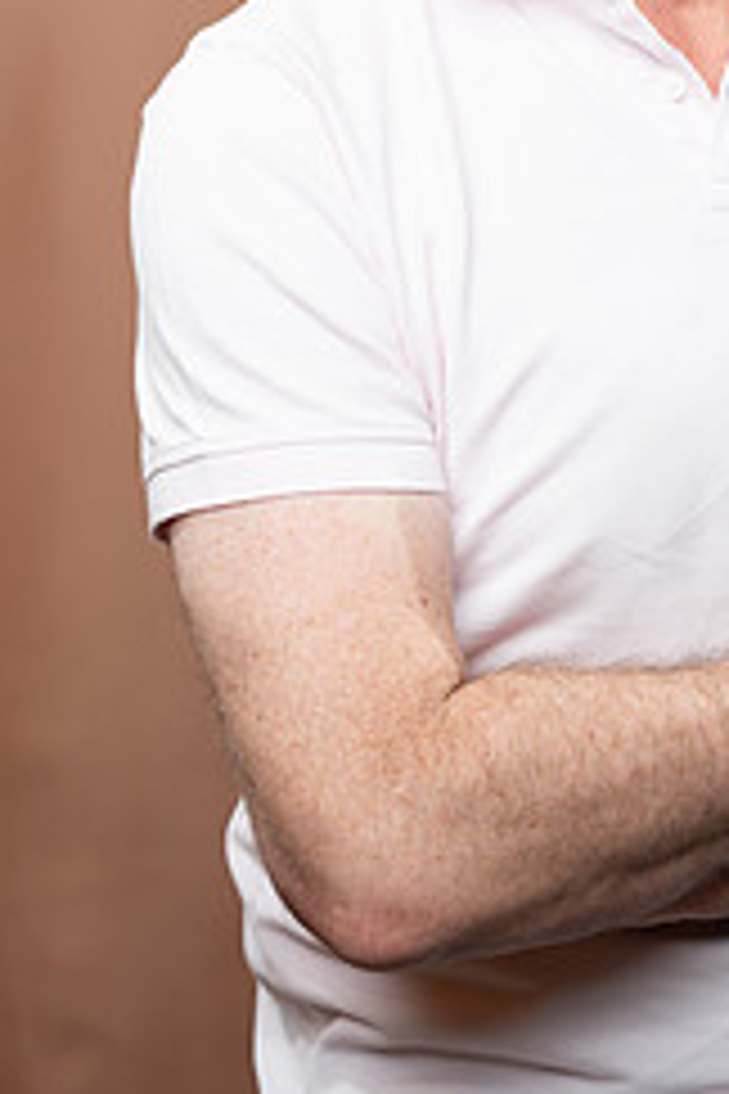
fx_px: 4222
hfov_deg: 9.8
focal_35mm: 139
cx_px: 666
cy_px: 108
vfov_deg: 14.6
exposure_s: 1/160
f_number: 4
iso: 320
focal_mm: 75
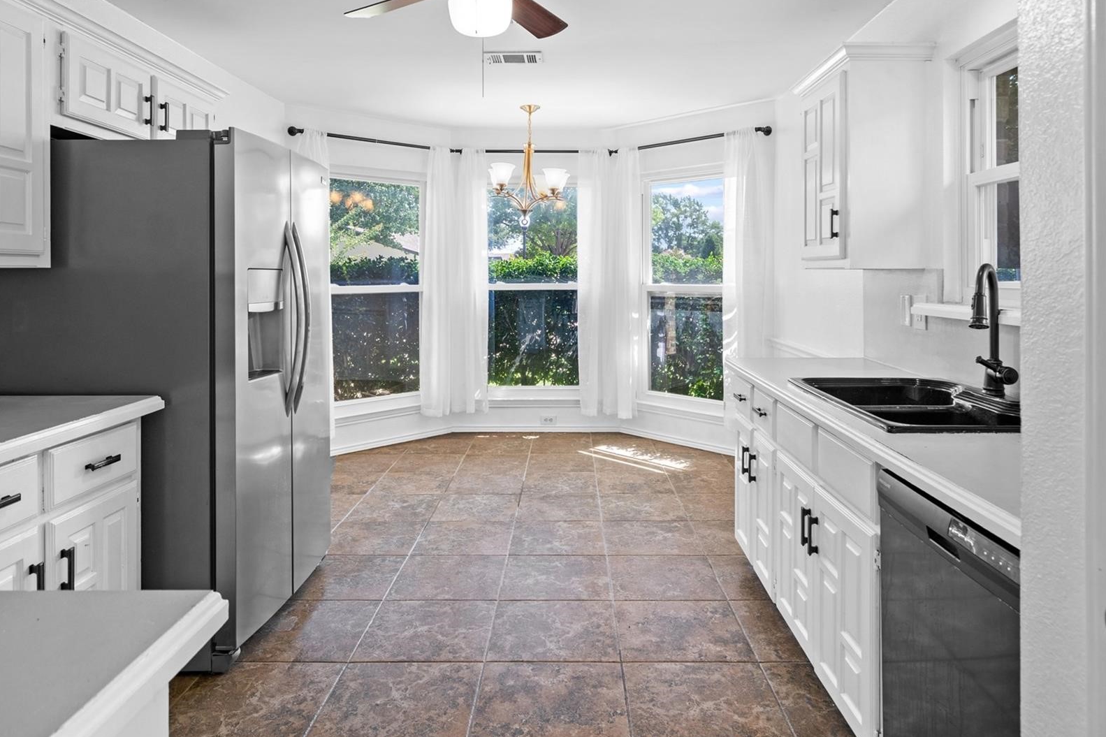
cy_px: 283
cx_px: 560
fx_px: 676
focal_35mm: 22
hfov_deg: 78.6
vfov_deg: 56.6
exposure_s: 1/5
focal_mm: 17
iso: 400
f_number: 7.1
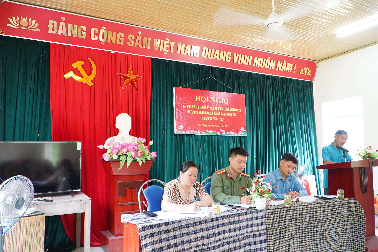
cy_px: 126
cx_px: 189
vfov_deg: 47.9
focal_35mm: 27
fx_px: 283
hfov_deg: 67.4
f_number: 4
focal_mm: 18
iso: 500
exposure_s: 1/30
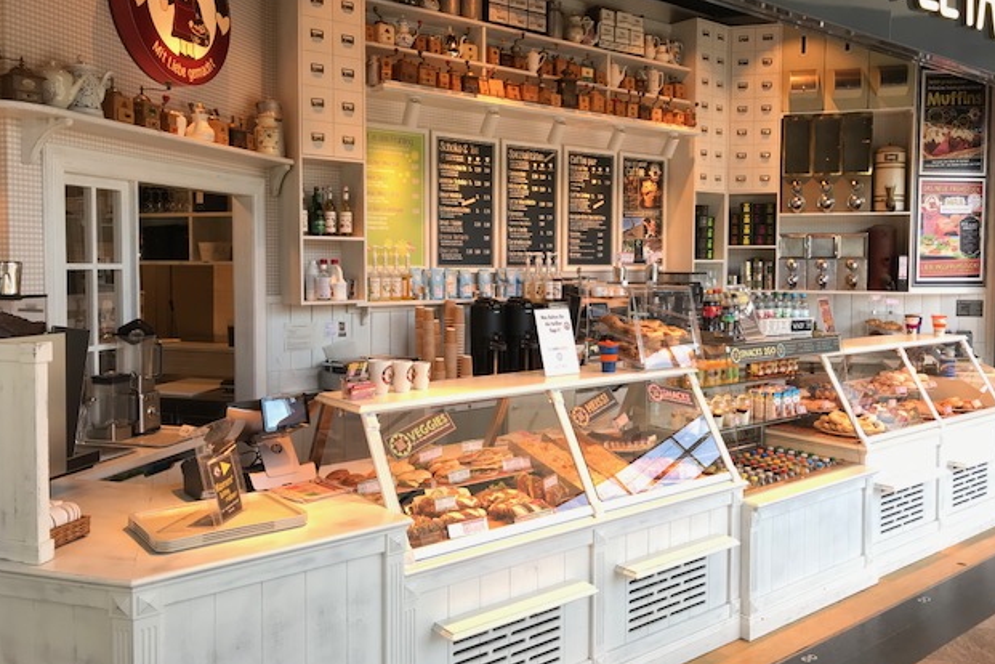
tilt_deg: -2.4
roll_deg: -0.3
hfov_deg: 61.9
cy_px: 303
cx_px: 502
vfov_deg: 43.6
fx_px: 829
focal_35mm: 30
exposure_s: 1/115
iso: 20
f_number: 1.8
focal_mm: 3.99
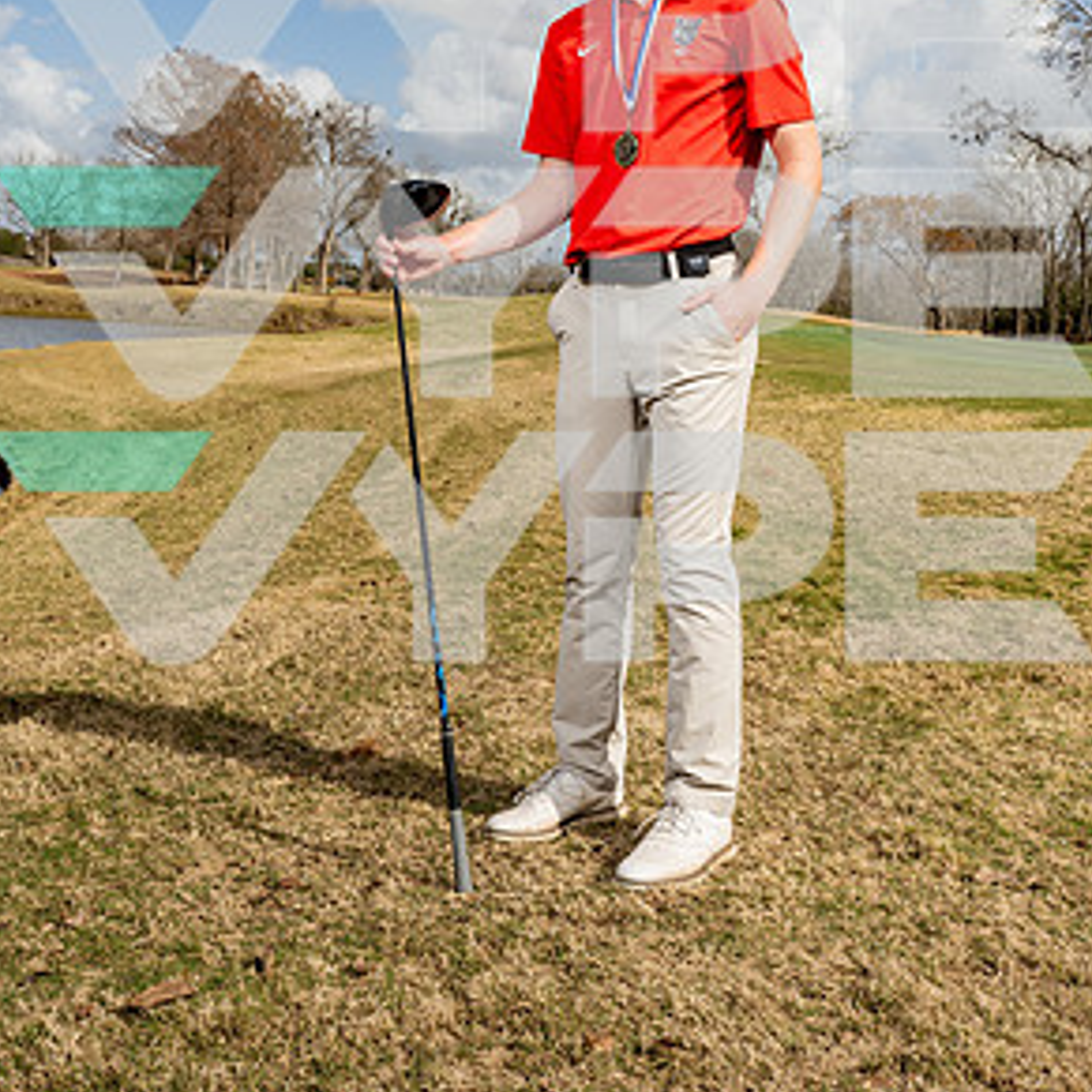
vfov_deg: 39.1
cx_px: 548
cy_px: 285
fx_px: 1499
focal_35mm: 42
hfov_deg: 40.0
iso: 100
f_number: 11
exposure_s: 1/250
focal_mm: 32
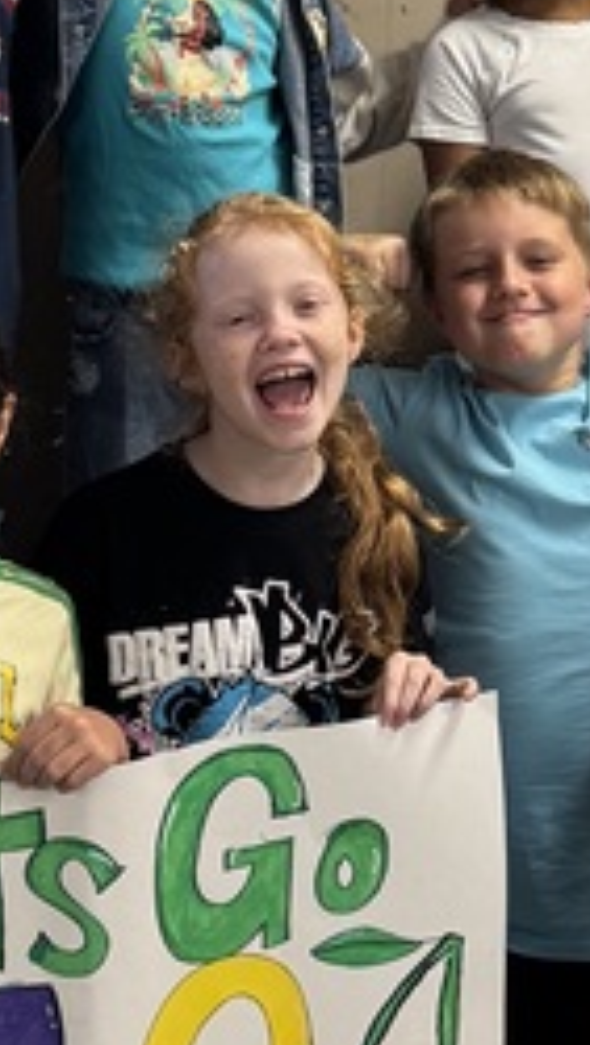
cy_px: -201
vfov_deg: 18.9
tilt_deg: -4.7
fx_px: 2970
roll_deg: -2.0
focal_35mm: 107
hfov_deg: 11.3
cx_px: 565
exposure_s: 1/60
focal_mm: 6.76
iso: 160
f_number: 1.78
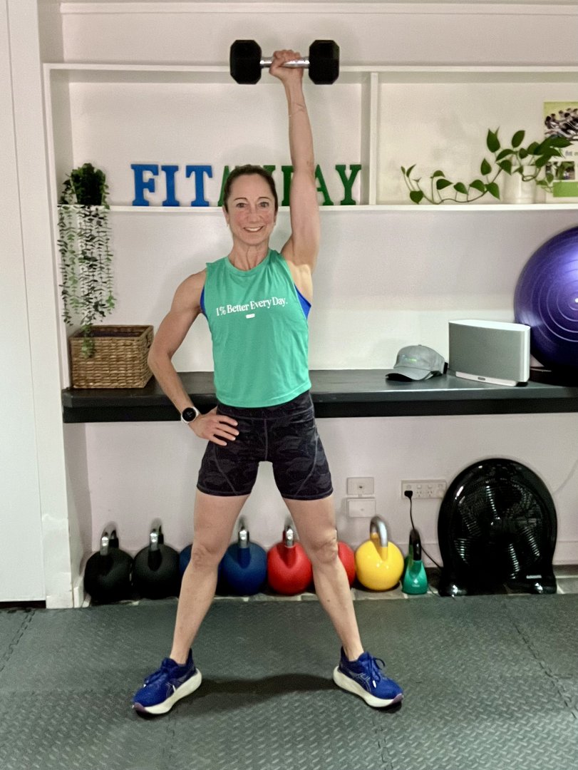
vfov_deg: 56.8
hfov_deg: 44.2
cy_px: 385
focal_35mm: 32
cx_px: 289
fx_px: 712
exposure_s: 1/30
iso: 400
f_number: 2.2
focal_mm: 2.87
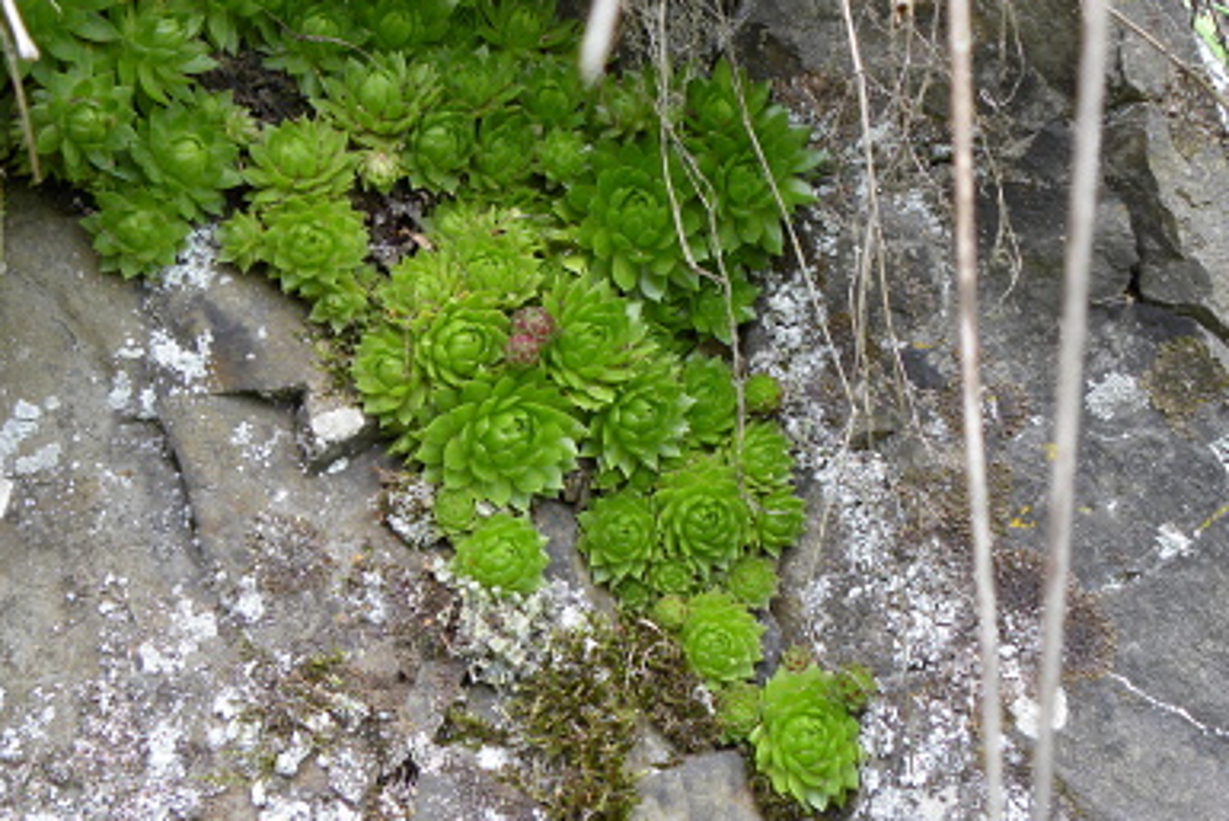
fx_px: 1639
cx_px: 629
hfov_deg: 41.1
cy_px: 326
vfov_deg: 28.0
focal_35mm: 48
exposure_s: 1/47.4
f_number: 3.2
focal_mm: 6.6
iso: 64
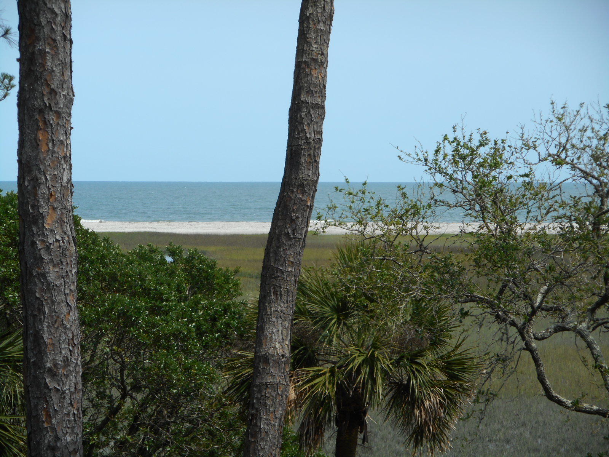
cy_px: 228
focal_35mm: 117
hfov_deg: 16.8
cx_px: 304
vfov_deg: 12.7
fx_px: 2058
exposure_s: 1/320
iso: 80
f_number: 5.9
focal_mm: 20.9
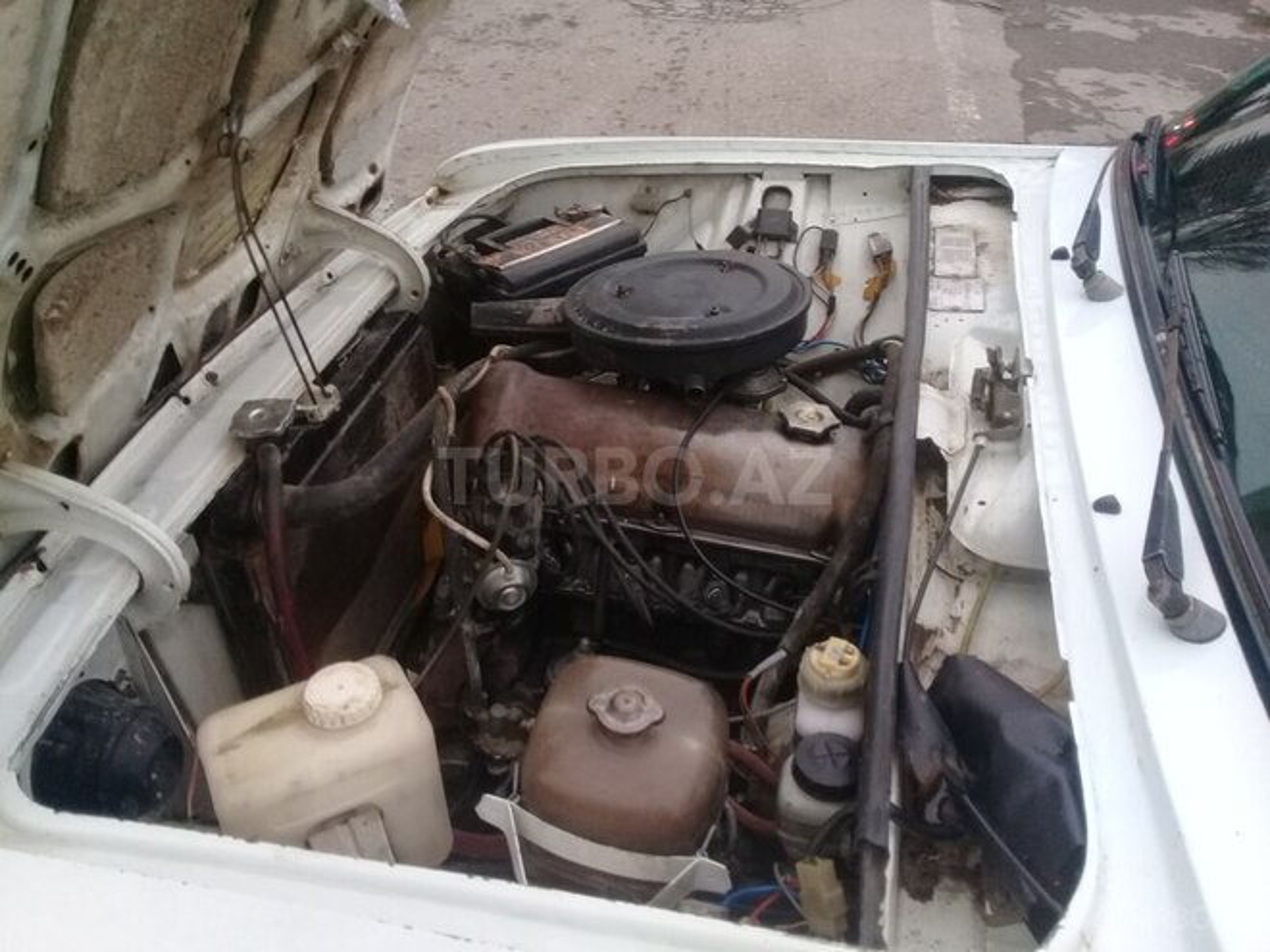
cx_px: 635
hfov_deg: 58.4
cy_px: 476
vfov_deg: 45.4
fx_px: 1137
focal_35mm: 31
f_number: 2.2
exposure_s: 1/33
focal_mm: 3.3
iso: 100
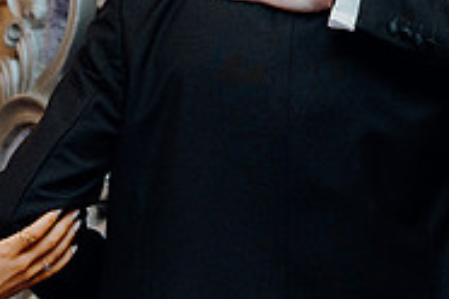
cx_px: 369
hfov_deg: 11.1
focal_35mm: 184
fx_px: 2295
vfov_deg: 7.4
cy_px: -23
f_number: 4
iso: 2500
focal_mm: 59
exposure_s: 1/160
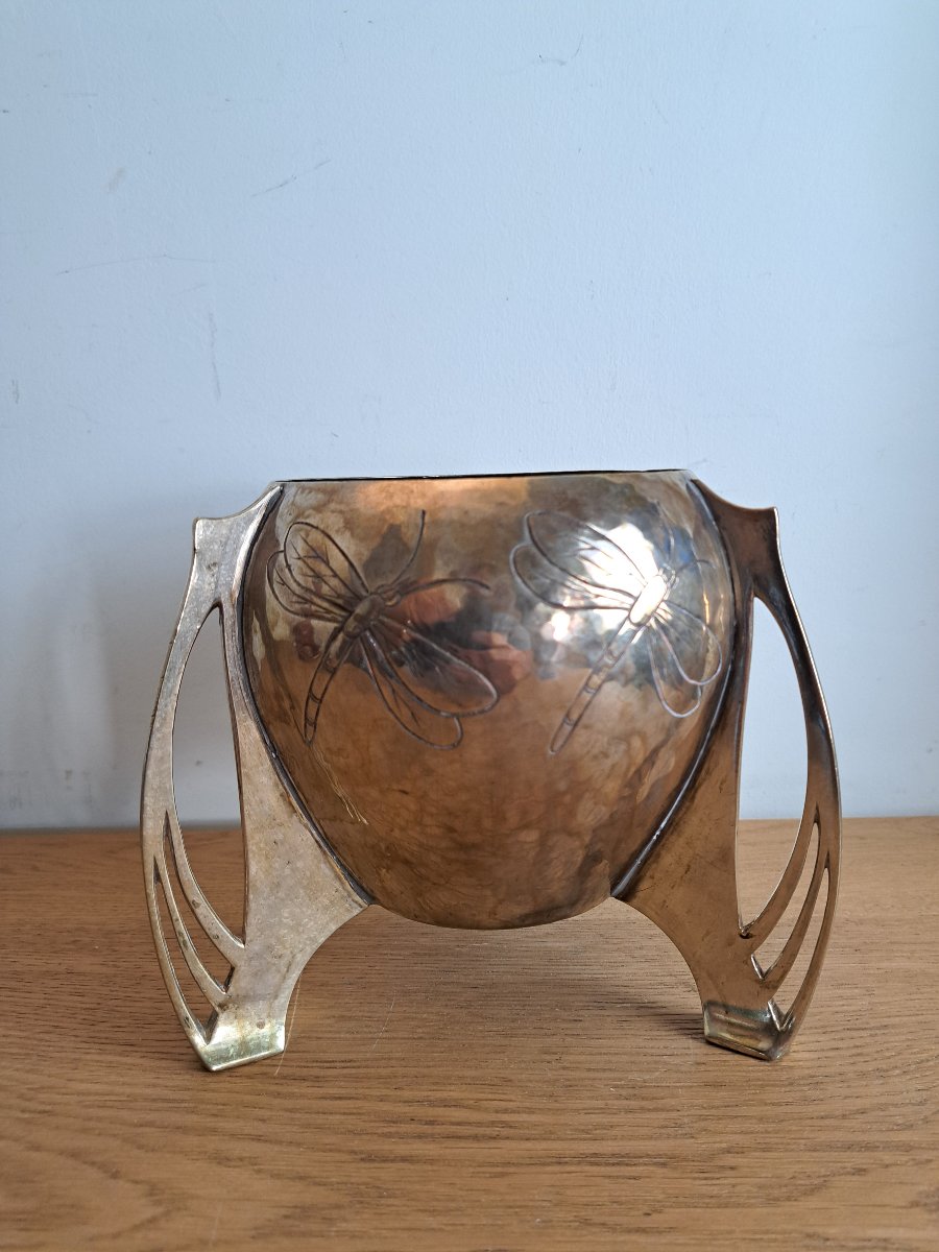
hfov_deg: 56.8
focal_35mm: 24
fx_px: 868
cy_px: 626
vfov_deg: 71.6
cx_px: 470
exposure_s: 1/50
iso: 100
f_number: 1.8
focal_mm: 5.23
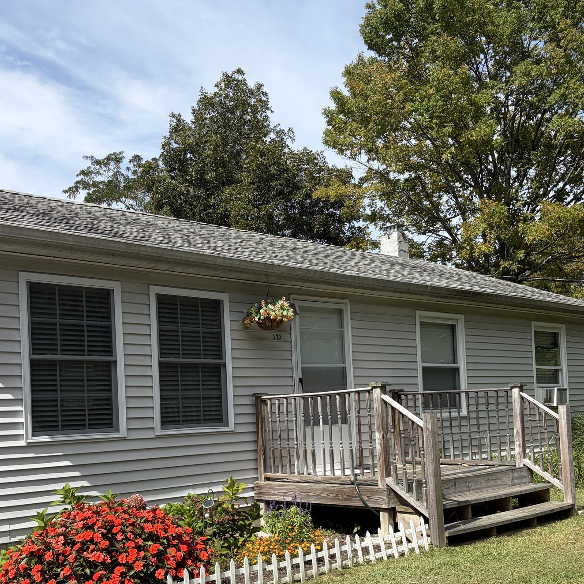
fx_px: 763
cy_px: 394
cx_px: 286
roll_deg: +3.0
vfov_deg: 41.3
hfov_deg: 41.9
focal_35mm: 40
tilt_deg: +3.8
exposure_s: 1/2747
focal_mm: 5.96
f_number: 1.6
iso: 50
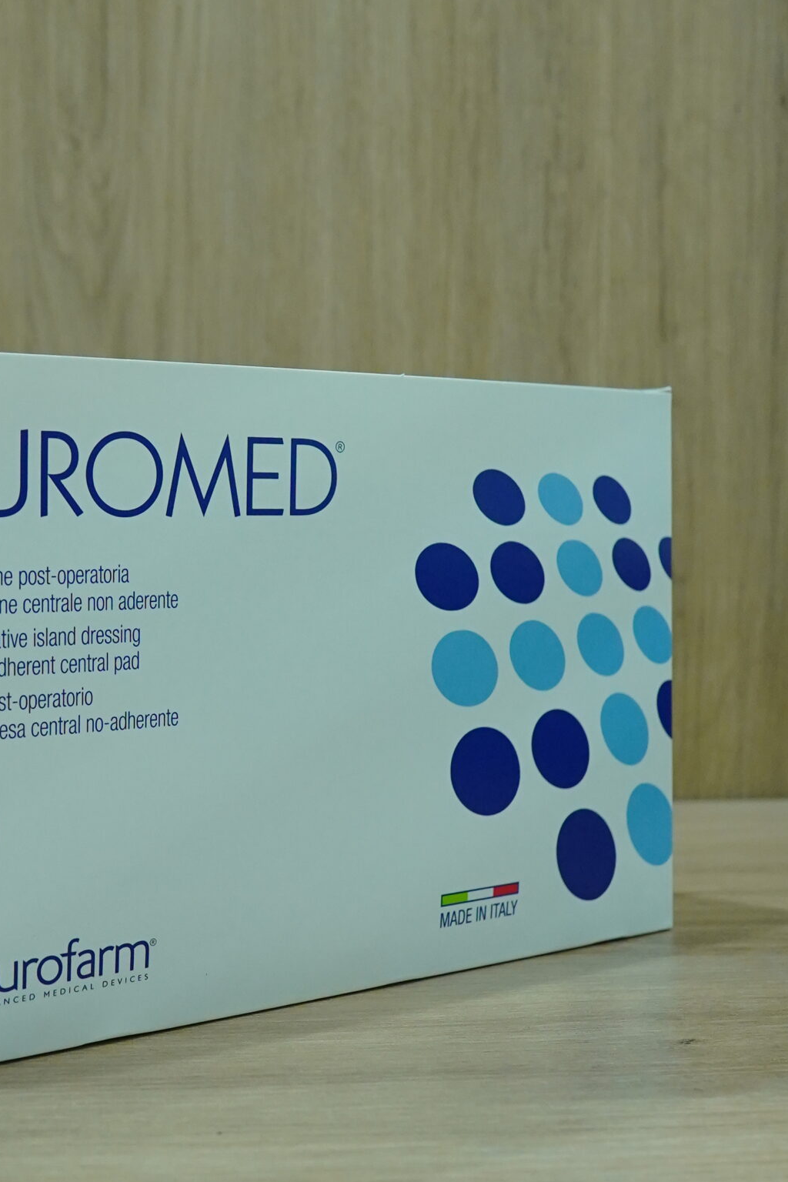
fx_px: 1970
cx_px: 134
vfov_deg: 33.4
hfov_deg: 22.3
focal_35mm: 60
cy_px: 565
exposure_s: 1/100
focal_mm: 24
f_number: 6.3
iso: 2000
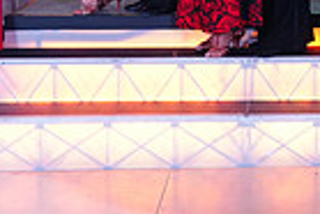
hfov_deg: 15.8
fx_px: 1112
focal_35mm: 125
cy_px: -72
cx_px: 380
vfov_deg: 10.7
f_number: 4
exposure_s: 1/250
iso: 2500
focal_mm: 30
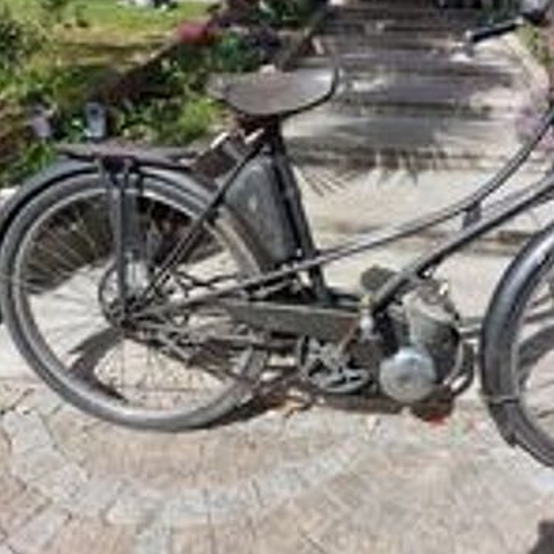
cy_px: 275
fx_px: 543
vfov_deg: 54.0
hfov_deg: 52.9
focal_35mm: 30
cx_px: 372
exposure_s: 1/924
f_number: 1.8
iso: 25
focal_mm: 5.23
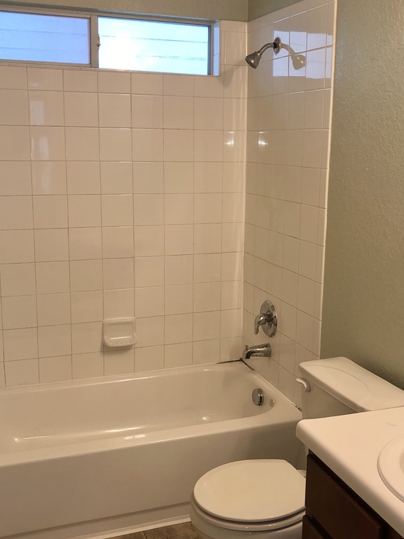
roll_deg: -0.3
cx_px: 212
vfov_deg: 45.8
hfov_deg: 35.1
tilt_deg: -9.7
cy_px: 267
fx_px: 638
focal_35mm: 41
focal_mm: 4
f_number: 1.8
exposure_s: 1/27
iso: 20
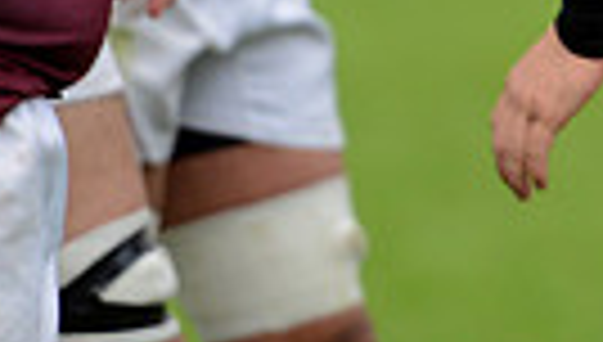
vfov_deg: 1.4
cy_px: -488
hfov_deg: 2.4
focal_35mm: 882
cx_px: 801
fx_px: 14131
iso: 320
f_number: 2.8
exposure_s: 1/1000
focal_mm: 195
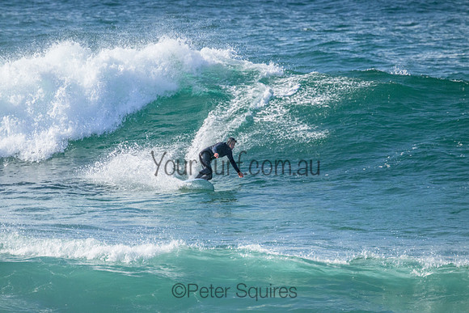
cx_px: 234
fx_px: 10424
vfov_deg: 1.7
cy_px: 156
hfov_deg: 2.6
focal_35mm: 800
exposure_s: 1/1600
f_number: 11
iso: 3200
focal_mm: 800
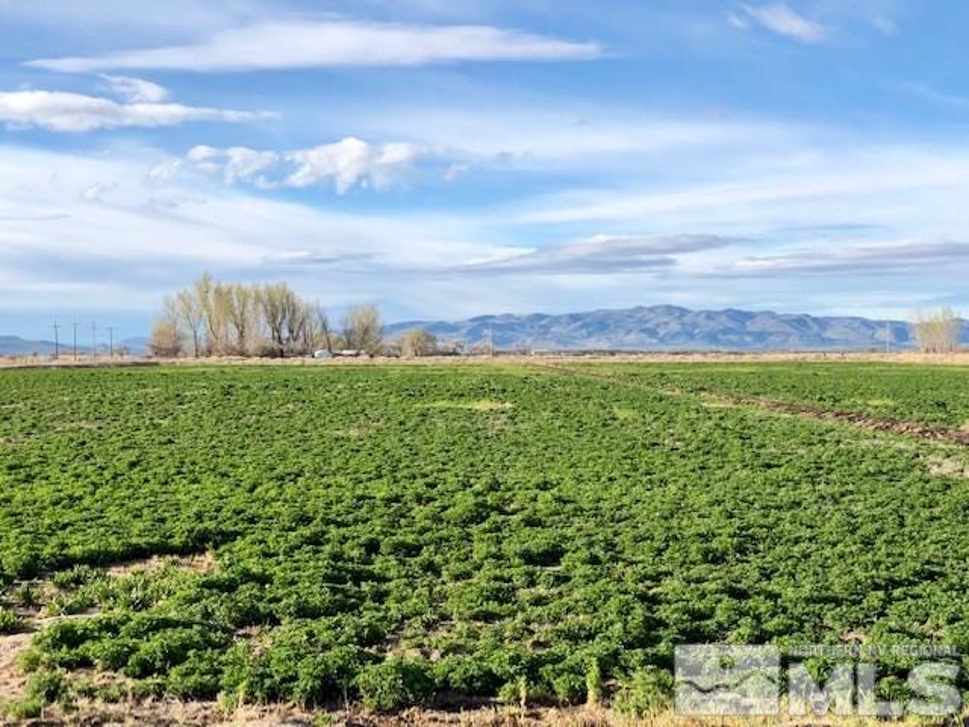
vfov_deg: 28.0
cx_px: 484
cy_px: 364
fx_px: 1456
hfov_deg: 36.8
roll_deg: +0.0
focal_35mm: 52
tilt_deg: -0.9
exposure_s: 1/1033
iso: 16
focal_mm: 6
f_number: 2.4
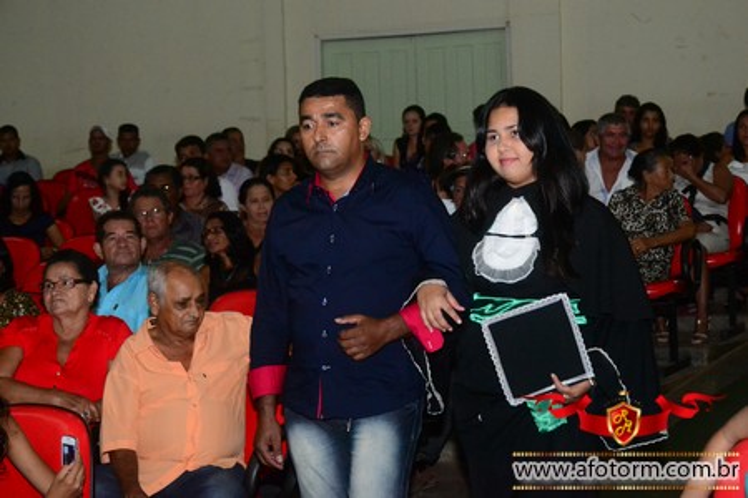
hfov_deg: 26.0
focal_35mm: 78
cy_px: 249
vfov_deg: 17.5
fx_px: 1621
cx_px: 374
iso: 3200
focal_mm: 52
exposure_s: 1/80
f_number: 7.1
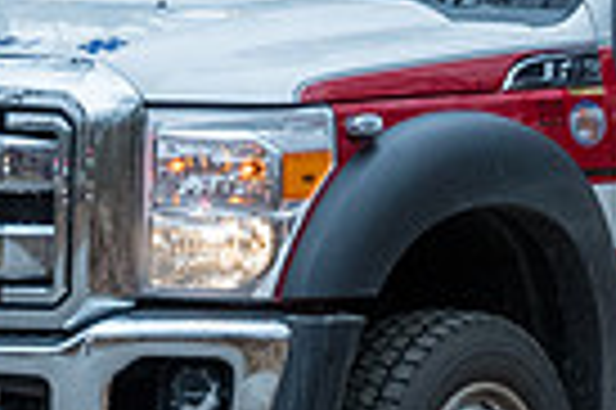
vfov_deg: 5.4
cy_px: 49
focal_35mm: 253
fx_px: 4324
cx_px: 216
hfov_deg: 8.1
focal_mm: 31
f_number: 5.6
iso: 1250
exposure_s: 1/400
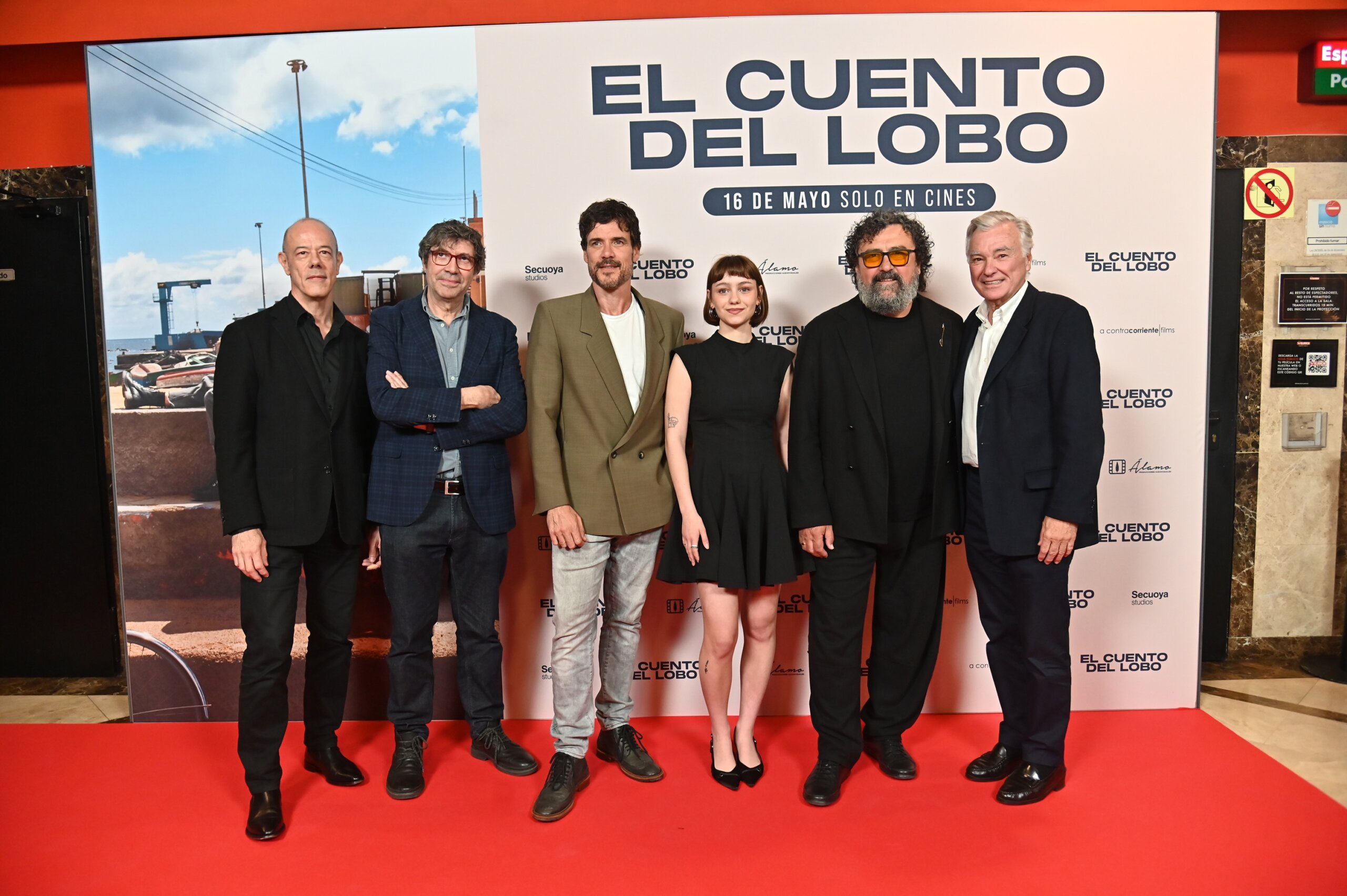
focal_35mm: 24
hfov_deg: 73.8
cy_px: 448
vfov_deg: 53.1
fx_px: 897
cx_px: 674
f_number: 4
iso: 1600
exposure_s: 1/250
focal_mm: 24
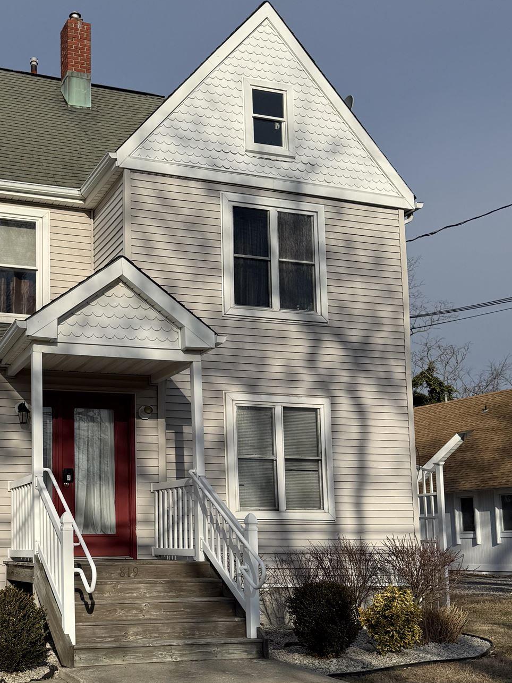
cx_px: 76
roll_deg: +0.8
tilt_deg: +8.0
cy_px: 447
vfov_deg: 43.3
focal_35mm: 43
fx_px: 848
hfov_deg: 32.3
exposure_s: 1/10309
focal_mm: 6.76
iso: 80
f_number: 1.78
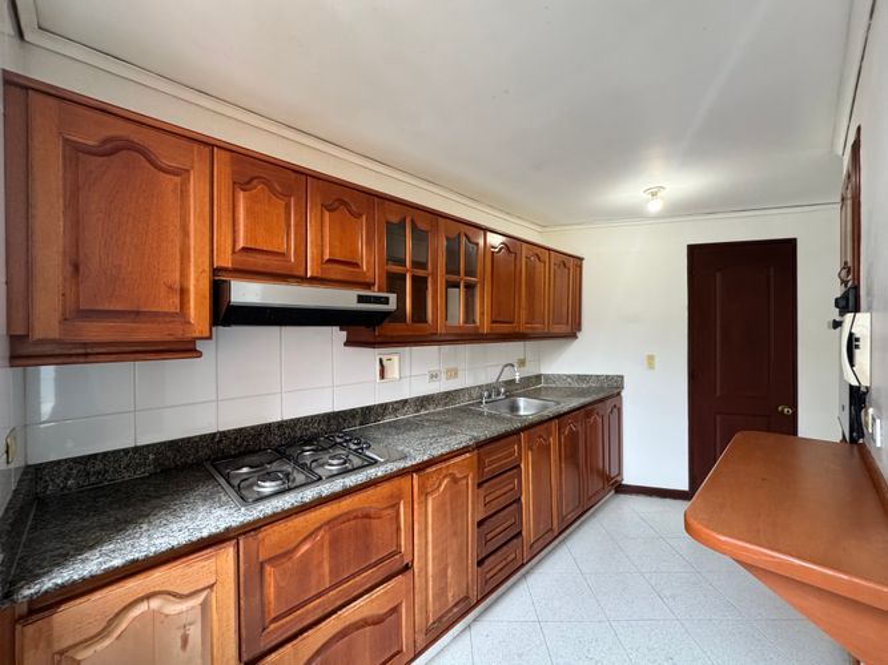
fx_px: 359
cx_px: 444
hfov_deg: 102.1
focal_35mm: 14
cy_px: 332
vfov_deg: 85.7
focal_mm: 2.22
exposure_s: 1/86
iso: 320
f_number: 2.2
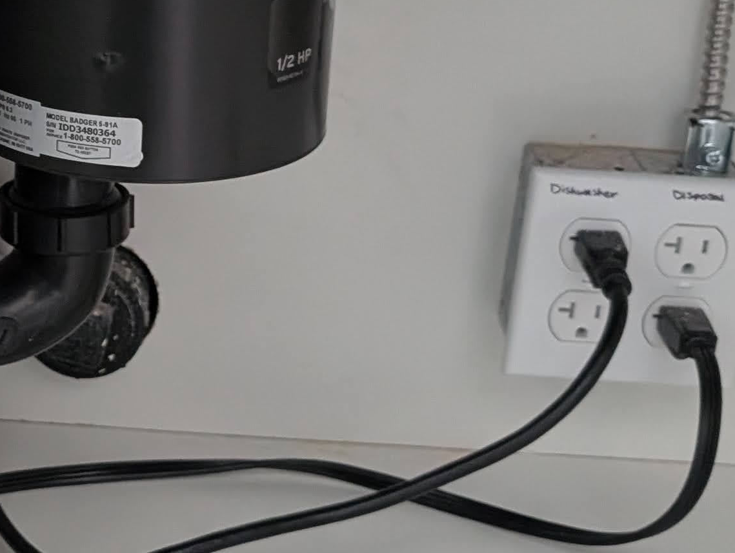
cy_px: 150
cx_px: -121
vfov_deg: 17.1
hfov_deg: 21.3
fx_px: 1828
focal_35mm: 86
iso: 1102
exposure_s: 1/87
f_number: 1.68
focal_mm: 6.9
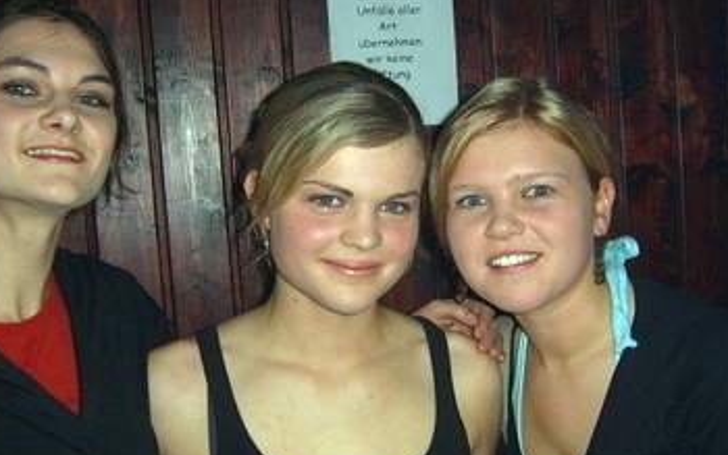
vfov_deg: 25.9
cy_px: 218
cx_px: 362
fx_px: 992
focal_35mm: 50
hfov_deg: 40.3
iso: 100
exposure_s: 1/30
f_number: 2.8
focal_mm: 5.8
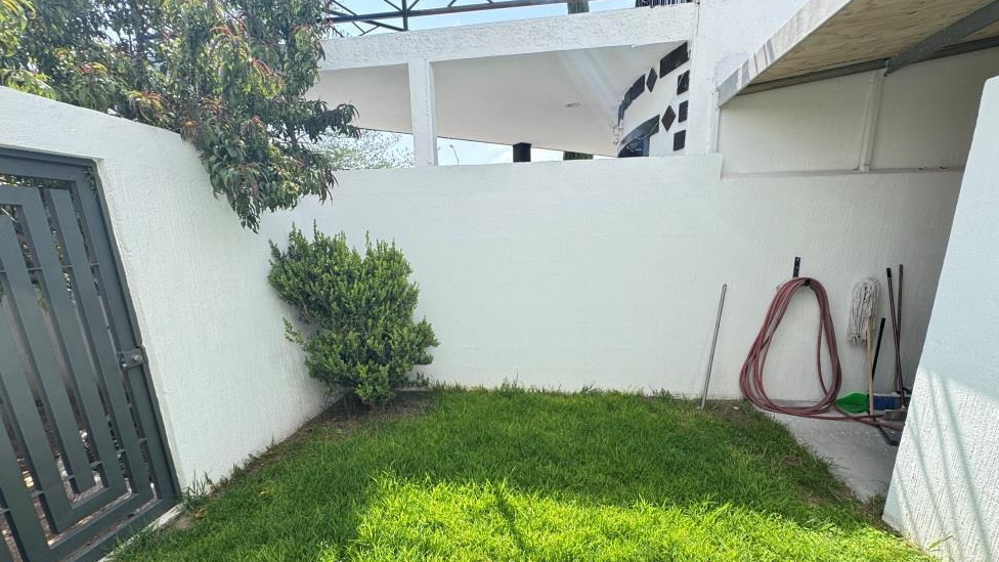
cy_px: 347
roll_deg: +1.8
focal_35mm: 16
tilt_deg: -14.6
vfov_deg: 66.2
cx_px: 509
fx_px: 424
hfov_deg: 99.4
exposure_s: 1/525
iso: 40
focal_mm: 2.22
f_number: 2.2
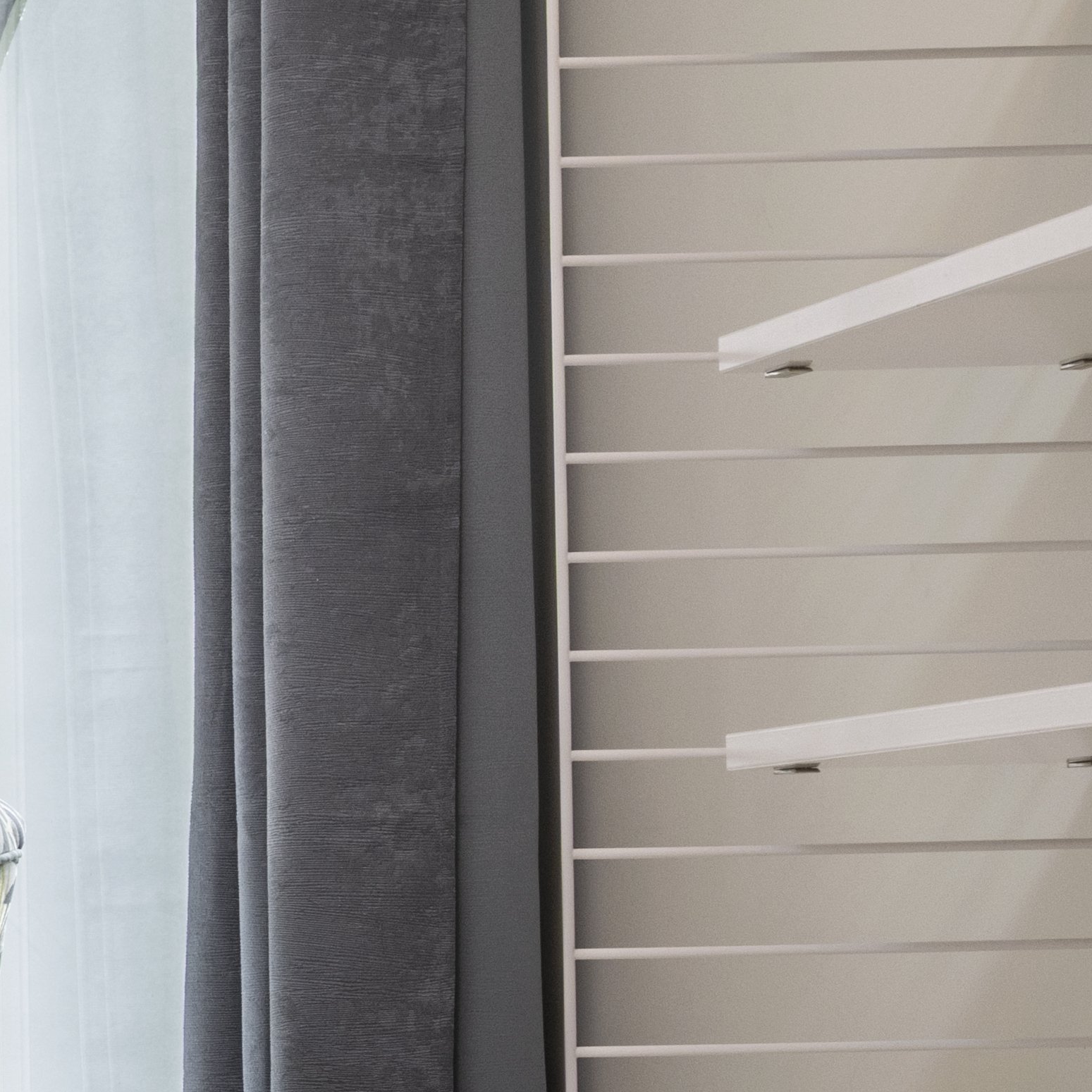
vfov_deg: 14.6
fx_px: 4211
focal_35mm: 118
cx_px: -1283
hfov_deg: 12.5
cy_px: 1000
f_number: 8
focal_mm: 23
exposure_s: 1/13
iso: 200
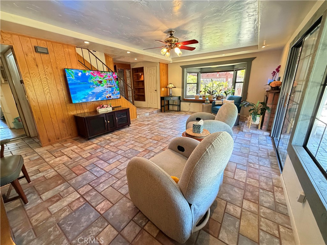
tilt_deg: -16.6
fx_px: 132
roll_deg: +2.1
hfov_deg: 102.1
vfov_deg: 85.7
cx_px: 164
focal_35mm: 14
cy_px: 122
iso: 640
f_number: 2.2
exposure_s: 1/60
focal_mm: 2.22
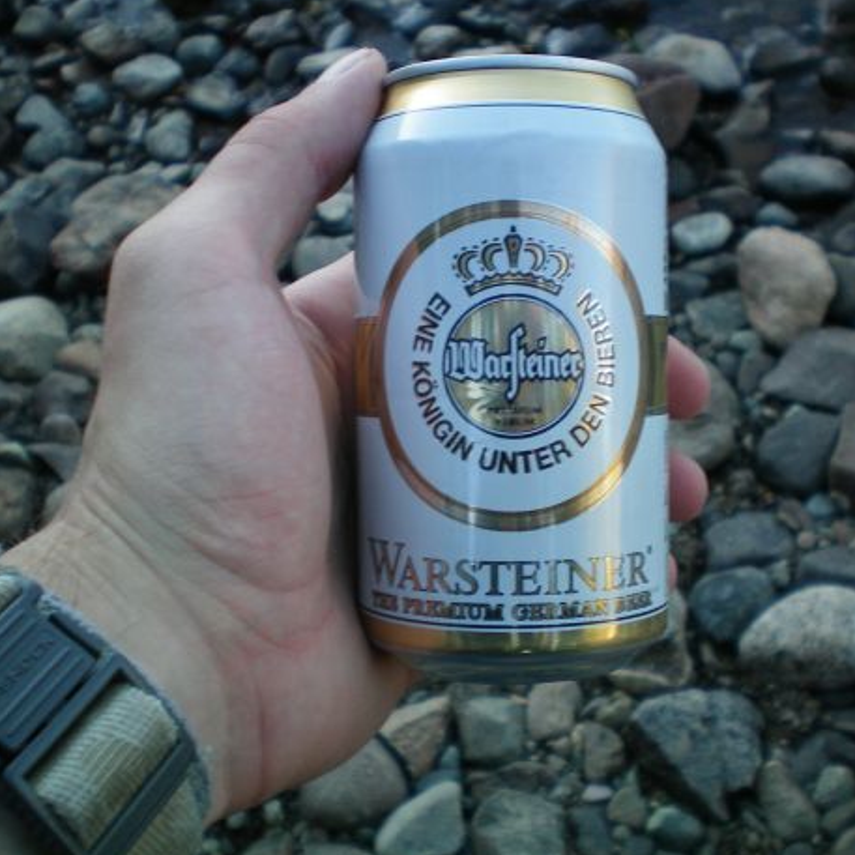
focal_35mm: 48
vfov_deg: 35.4
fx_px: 1341
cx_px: 514
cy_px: 410
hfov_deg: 35.2
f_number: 3.1
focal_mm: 6.3
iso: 64
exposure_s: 1/100
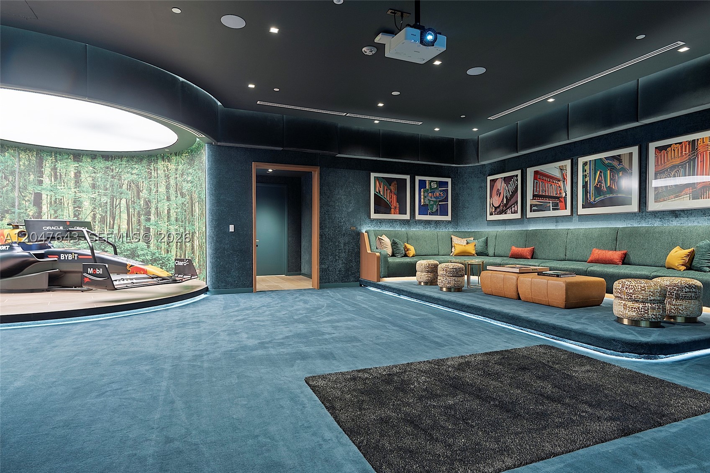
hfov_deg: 86.9
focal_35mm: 19
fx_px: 375
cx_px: 355
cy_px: 236
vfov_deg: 64.5
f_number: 8
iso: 320
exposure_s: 1/1.25
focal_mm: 19
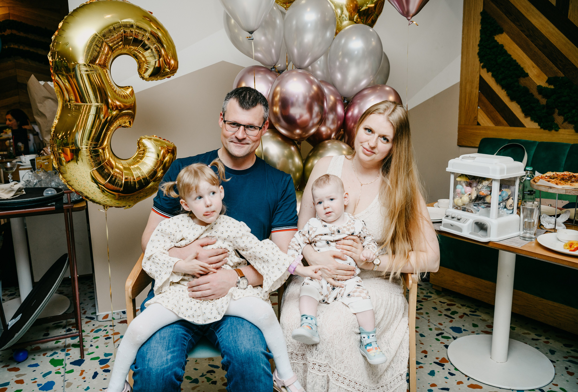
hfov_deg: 59.6
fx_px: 504
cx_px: 275
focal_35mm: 31
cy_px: 190
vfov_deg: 42.5
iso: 125
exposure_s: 1/160
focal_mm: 30
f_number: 3.5
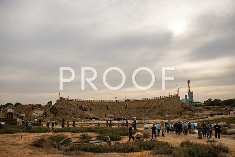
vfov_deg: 49.6
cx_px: 118
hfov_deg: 69.4
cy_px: 78
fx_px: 170
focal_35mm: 26
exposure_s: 1/1000
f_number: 3.5
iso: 100
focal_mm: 26
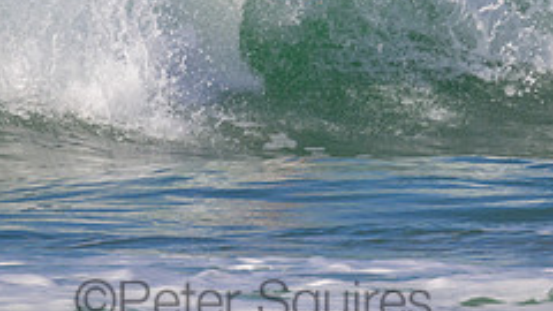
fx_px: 29708
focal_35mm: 2026
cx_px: 253
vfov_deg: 0.6
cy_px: -82
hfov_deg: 1.1
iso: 900
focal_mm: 800
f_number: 11
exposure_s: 1/2000
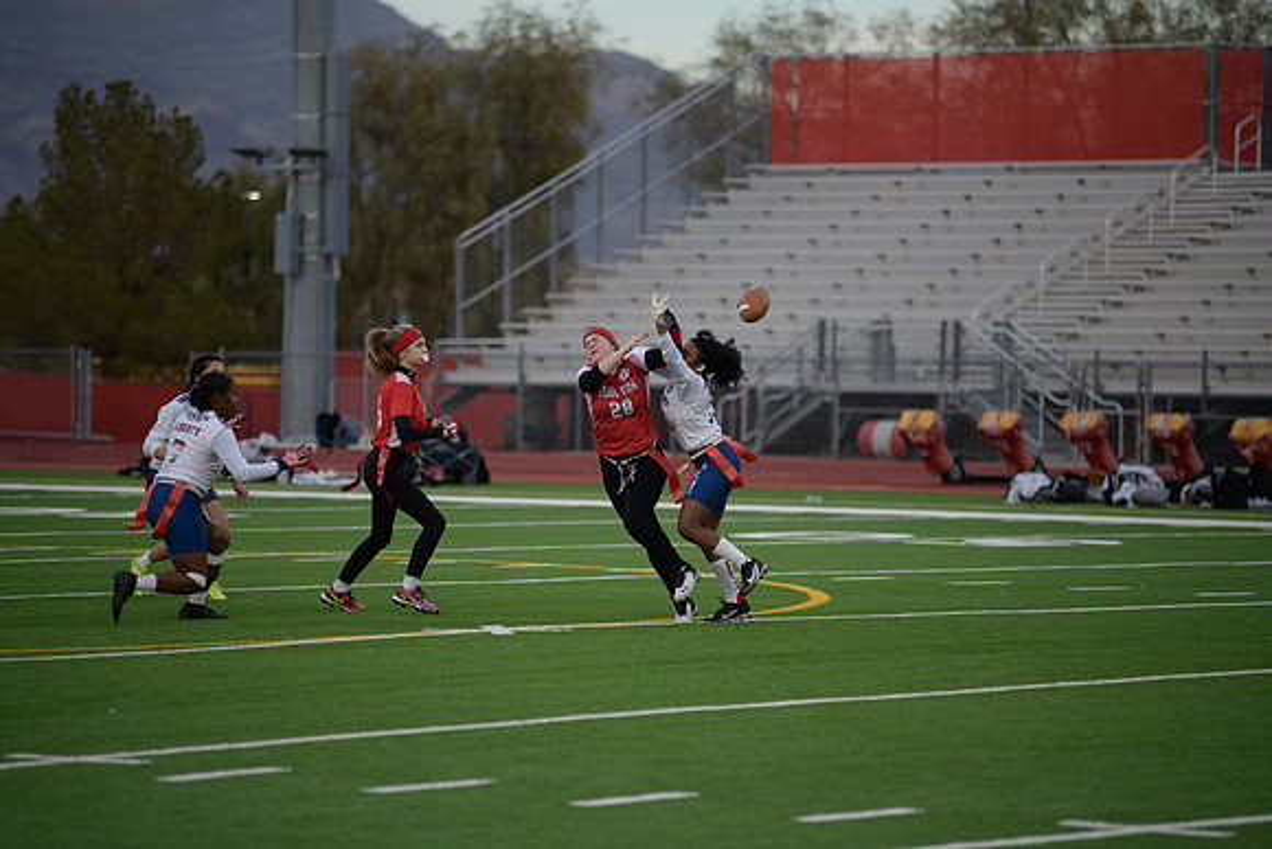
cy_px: 424
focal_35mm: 175
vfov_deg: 7.9
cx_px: 636
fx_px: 6184
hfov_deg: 11.7
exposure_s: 1/3200
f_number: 2.8
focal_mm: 175
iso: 1250
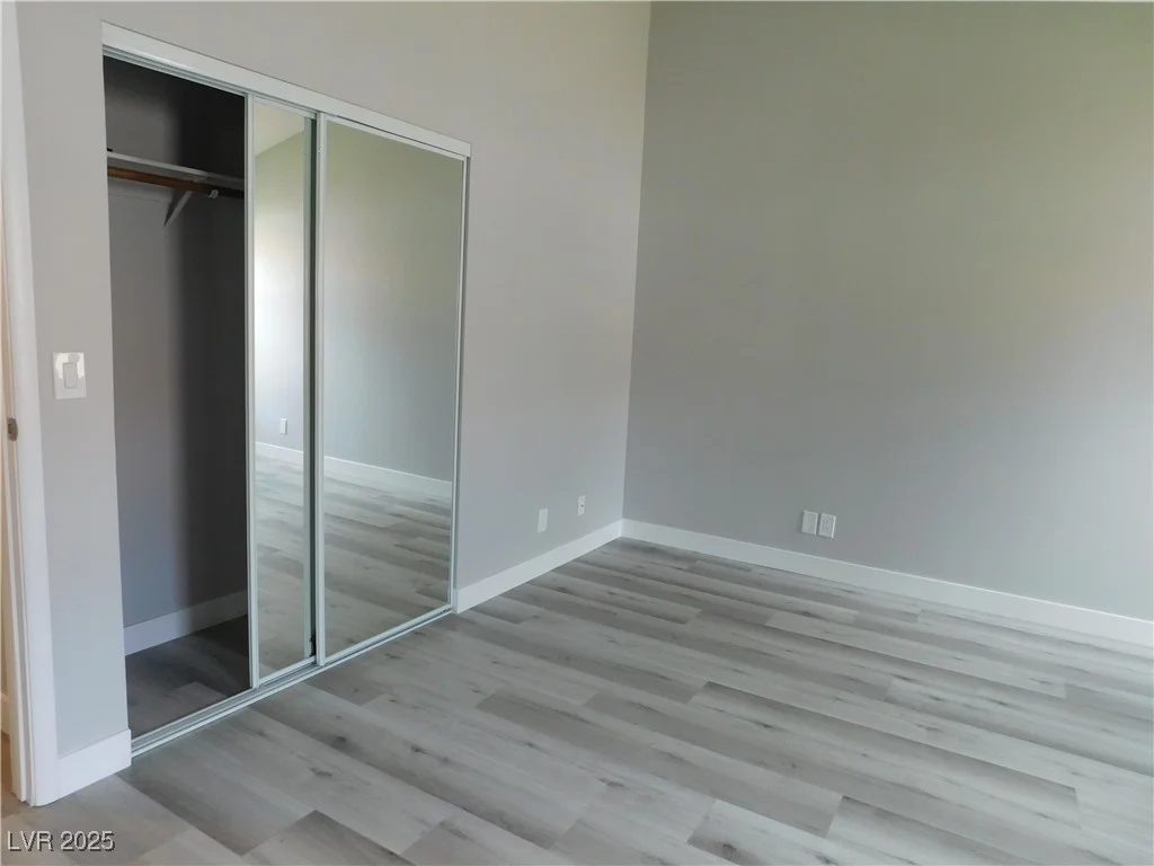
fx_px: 767
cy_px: 433
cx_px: 577
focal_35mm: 23
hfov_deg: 73.9
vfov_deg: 58.9
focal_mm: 4
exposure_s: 1/30
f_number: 3
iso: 160
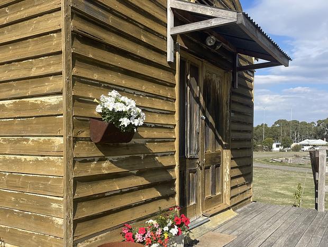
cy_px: 124
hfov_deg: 67.2
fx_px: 247
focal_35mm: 26
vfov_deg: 53.2
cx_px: 164
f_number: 1.6
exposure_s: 1/3205
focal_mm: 4.2
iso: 32
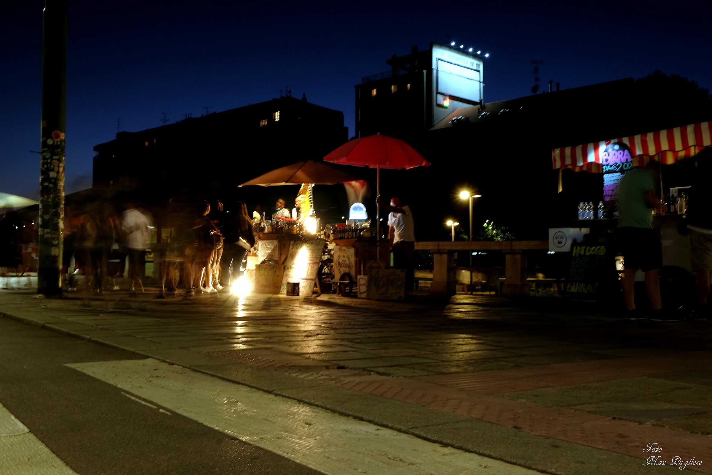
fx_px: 712
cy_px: 238
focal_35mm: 36
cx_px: 356
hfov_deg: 53.1
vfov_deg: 36.9
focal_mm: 24.3
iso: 200
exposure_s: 2
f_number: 10
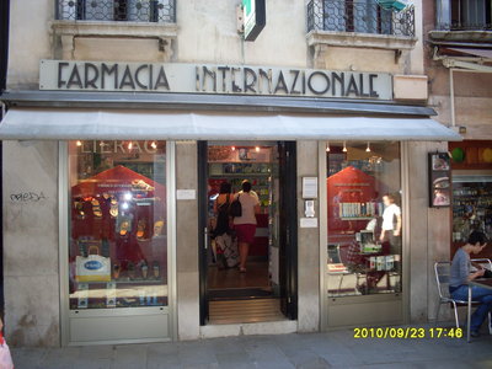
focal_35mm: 38
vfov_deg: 37.7
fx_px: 540
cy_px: 184
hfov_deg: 49.0
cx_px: 246
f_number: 2.8
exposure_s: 1/45
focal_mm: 6.3
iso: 100
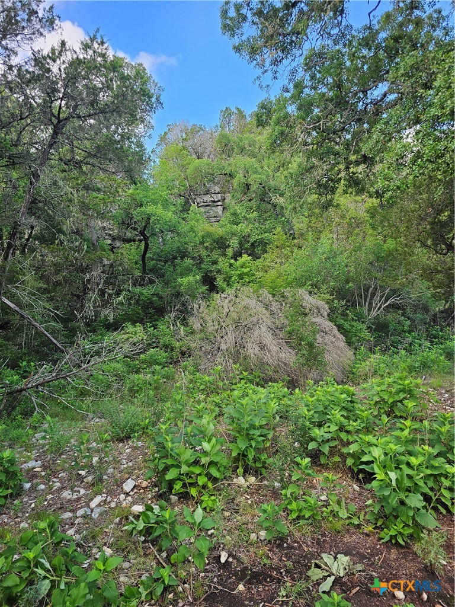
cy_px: 304
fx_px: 403
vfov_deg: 73.9
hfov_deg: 58.9
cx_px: 228
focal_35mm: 23
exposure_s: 1/180
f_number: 1.7
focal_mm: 6.3
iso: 25
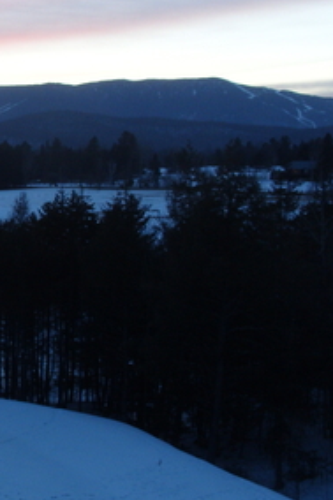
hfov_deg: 14.9
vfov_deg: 24.7
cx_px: -229
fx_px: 1139
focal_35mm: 82
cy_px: 204
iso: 80
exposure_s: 1/6
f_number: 5.7
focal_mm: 7.8
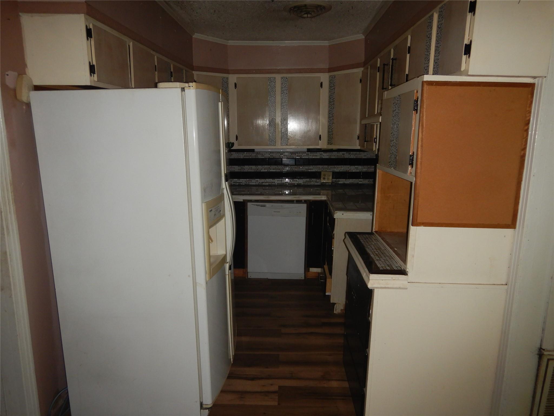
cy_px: 208
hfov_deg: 71.6
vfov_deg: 56.8
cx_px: 277
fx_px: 384
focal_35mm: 24
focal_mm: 4.3
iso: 200
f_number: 2.8
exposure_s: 1/30
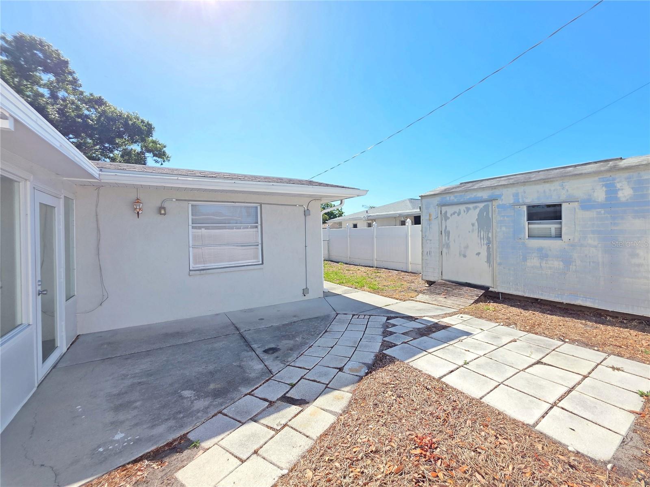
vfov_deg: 89.9
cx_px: 325
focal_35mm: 13
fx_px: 244
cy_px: 244
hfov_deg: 106.2
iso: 40
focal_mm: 2.2
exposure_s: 1/1663
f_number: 1.9
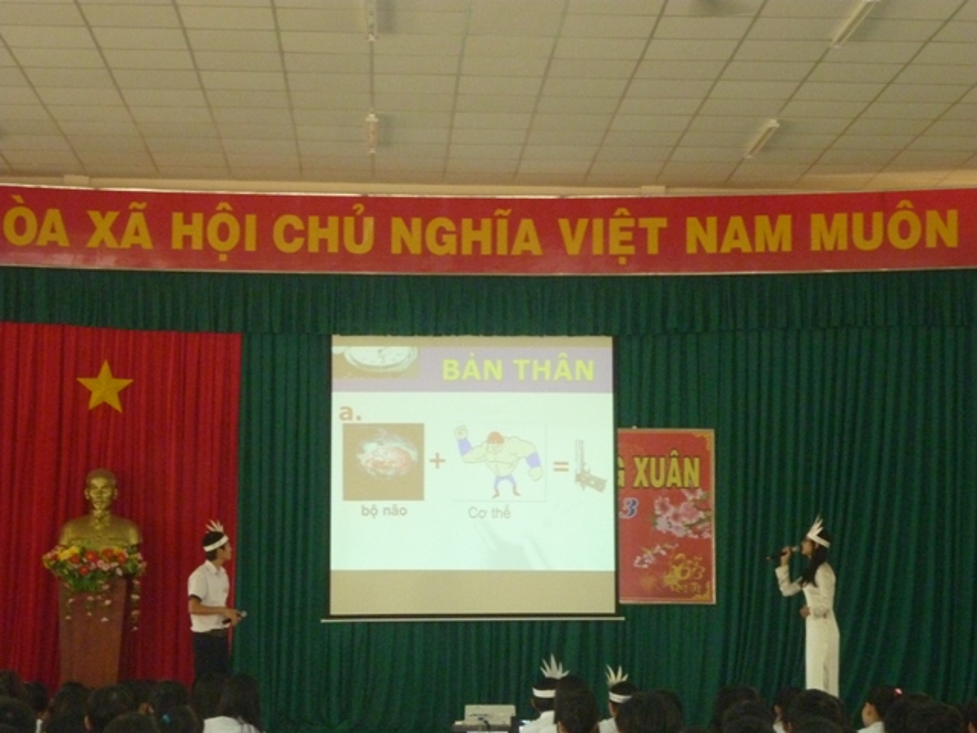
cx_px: 488
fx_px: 2625
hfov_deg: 21.1
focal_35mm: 93
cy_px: 366
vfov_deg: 15.9
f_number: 4.7
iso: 800
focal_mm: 15.3
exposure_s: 1/50
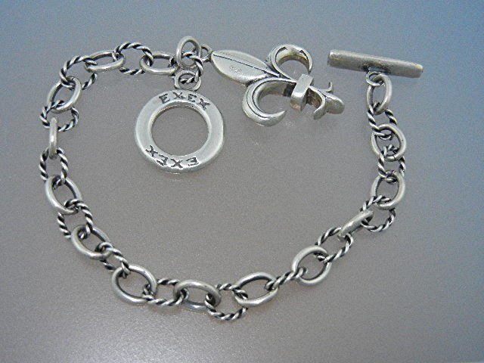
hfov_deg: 36.8
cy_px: 182
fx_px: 727
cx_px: 242
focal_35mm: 52
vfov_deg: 28.0
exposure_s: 1/30
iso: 747
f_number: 7.8
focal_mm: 9.3
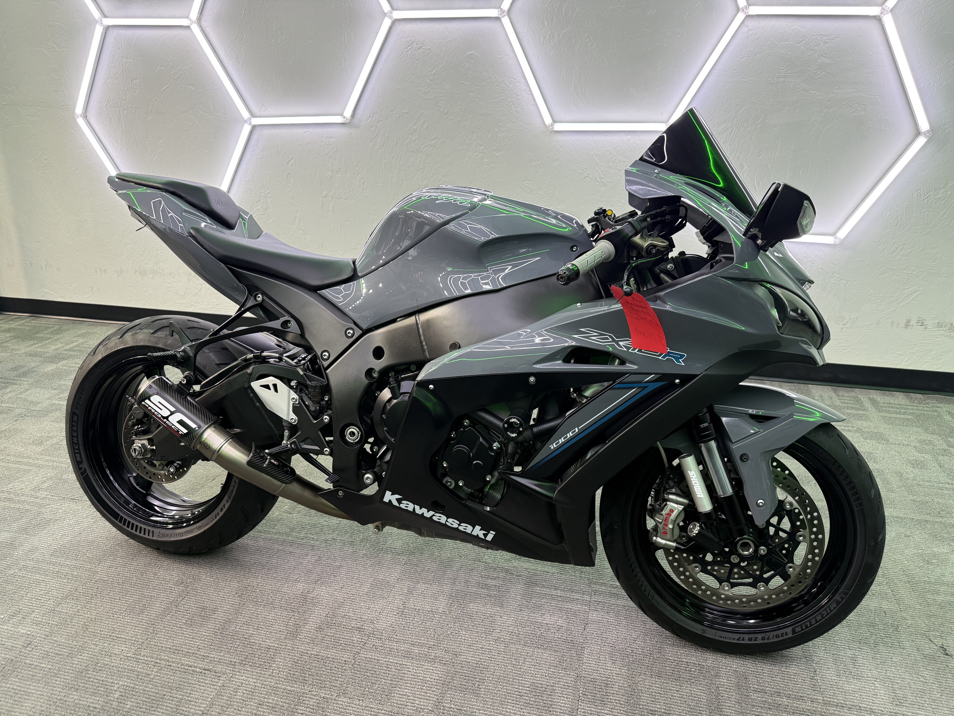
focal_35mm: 24
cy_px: 358
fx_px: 661
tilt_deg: -22.5
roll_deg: -0.3
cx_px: 477
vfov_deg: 56.8
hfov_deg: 71.6
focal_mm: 6.76
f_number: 1.78
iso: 250
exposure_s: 1/120
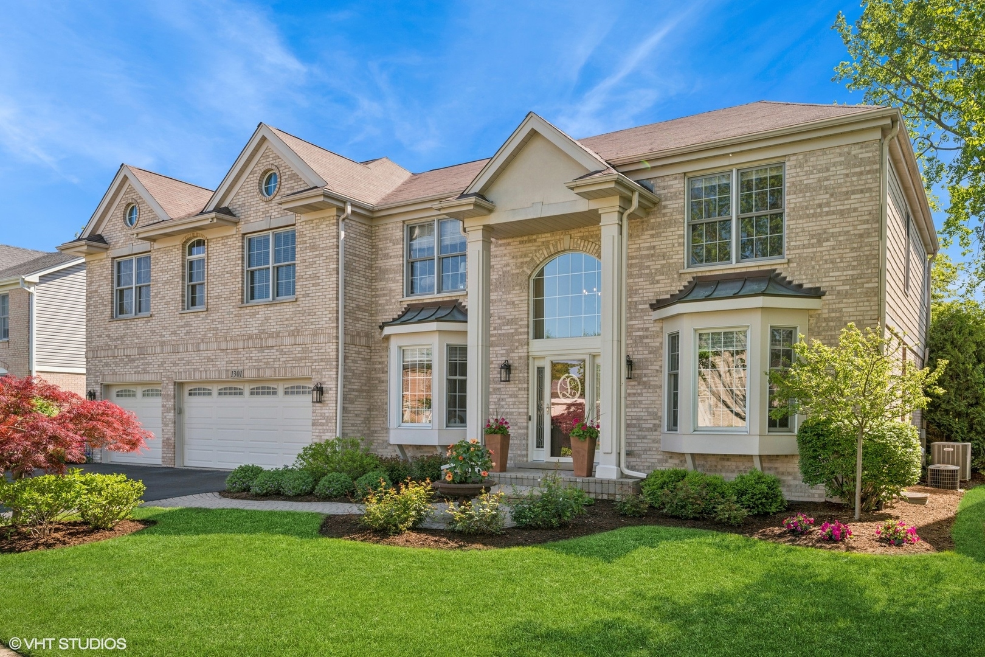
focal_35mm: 26
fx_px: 698
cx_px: 492
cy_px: 328
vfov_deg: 50.4
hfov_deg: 70.4
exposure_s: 1/125
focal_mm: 25.5
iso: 200
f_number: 9
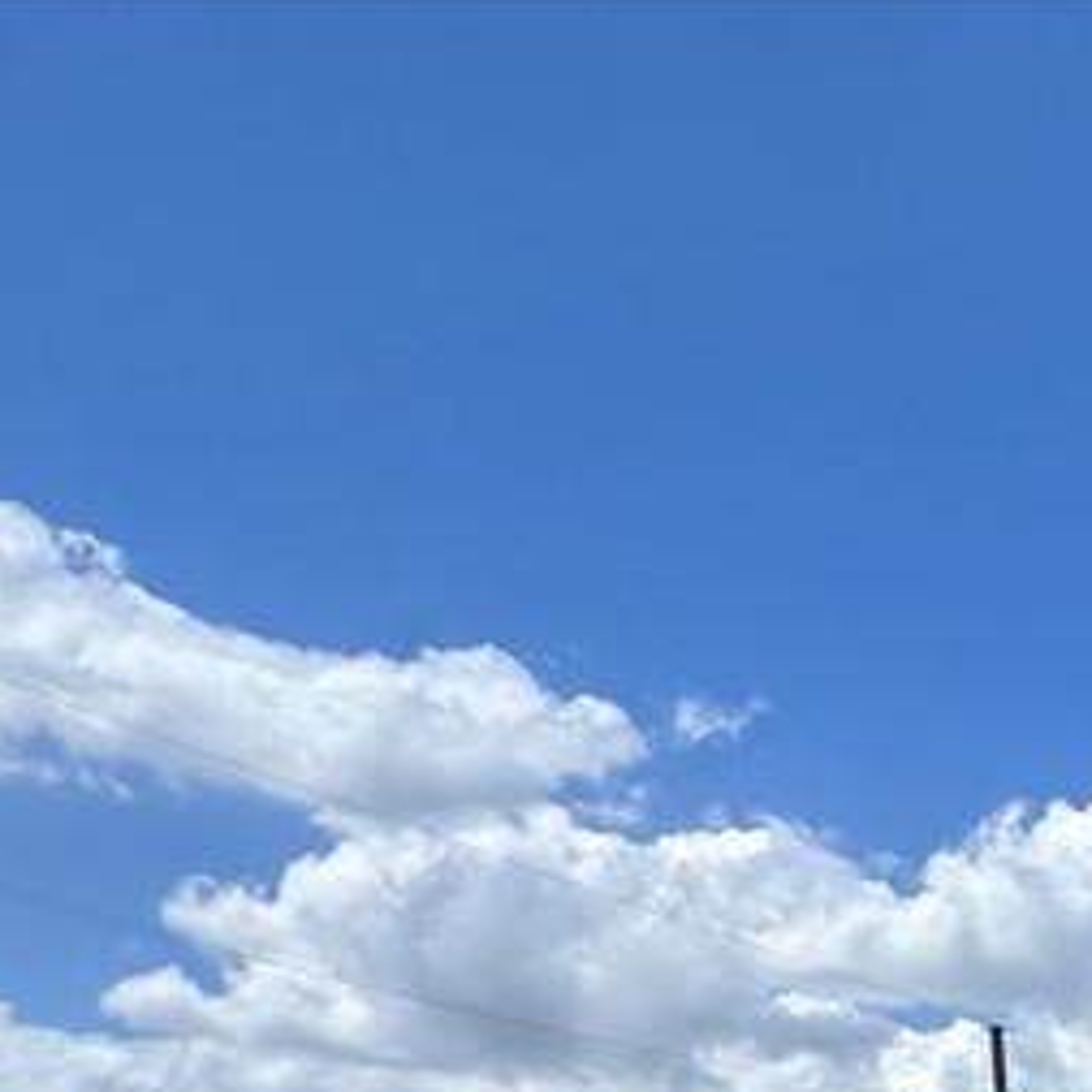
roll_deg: +0.1
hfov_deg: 22.9
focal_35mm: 50
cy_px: 1640
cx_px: 1860
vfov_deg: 25.5
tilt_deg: -6.3
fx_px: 1785
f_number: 2.2
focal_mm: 2.22
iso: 50
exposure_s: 1/1832
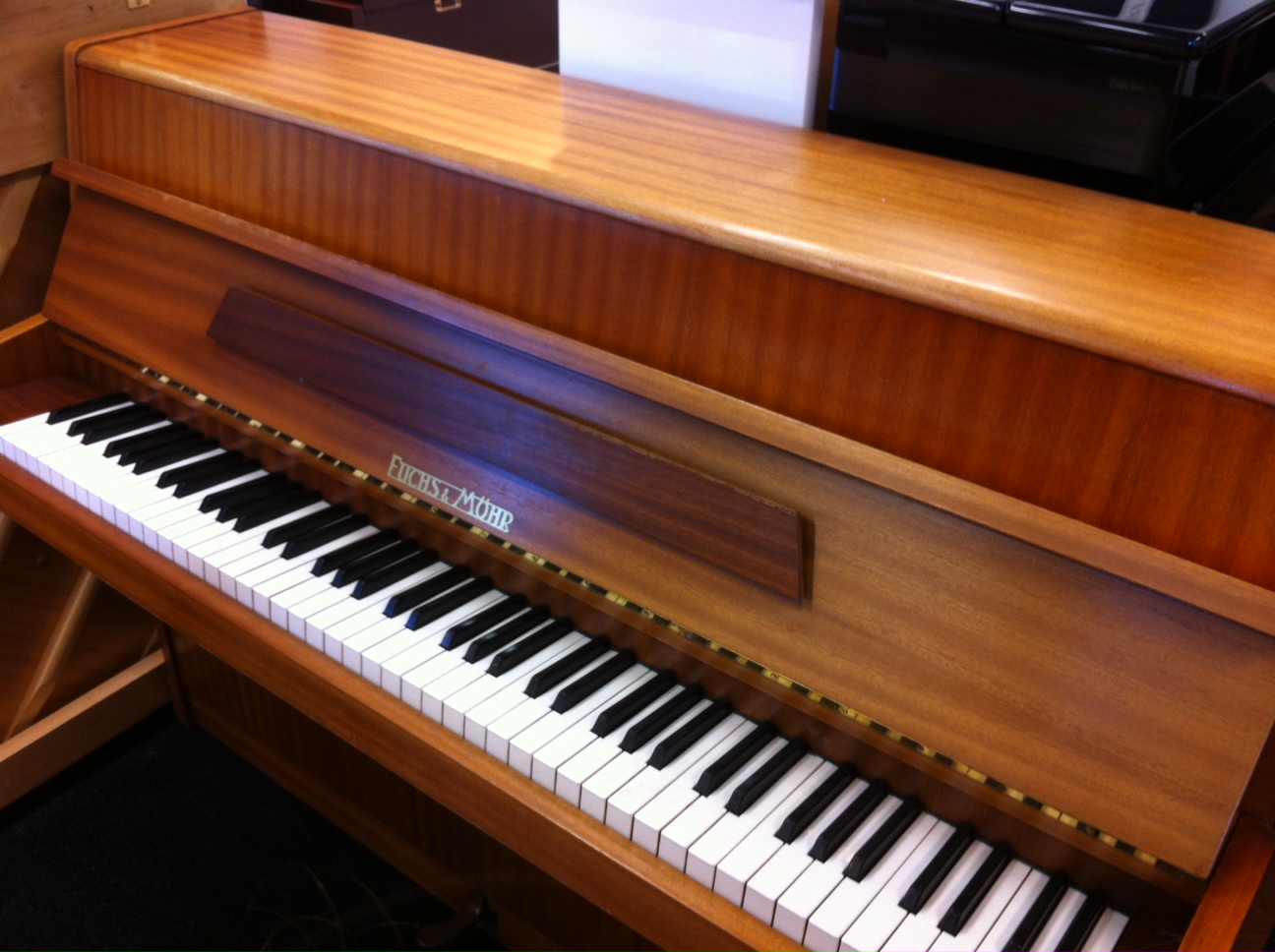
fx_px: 1287
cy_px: 476
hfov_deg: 52.7
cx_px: 638
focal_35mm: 35
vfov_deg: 40.6
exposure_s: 1/20
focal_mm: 3.85
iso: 80
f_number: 2.8
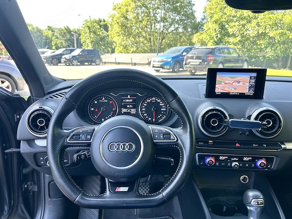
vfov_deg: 53.1
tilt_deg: -14.1
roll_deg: -0.3
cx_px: 146
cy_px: 110
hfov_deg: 67.3
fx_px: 219
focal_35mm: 26
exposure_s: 1/153
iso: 40
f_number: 1.5
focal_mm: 5.7
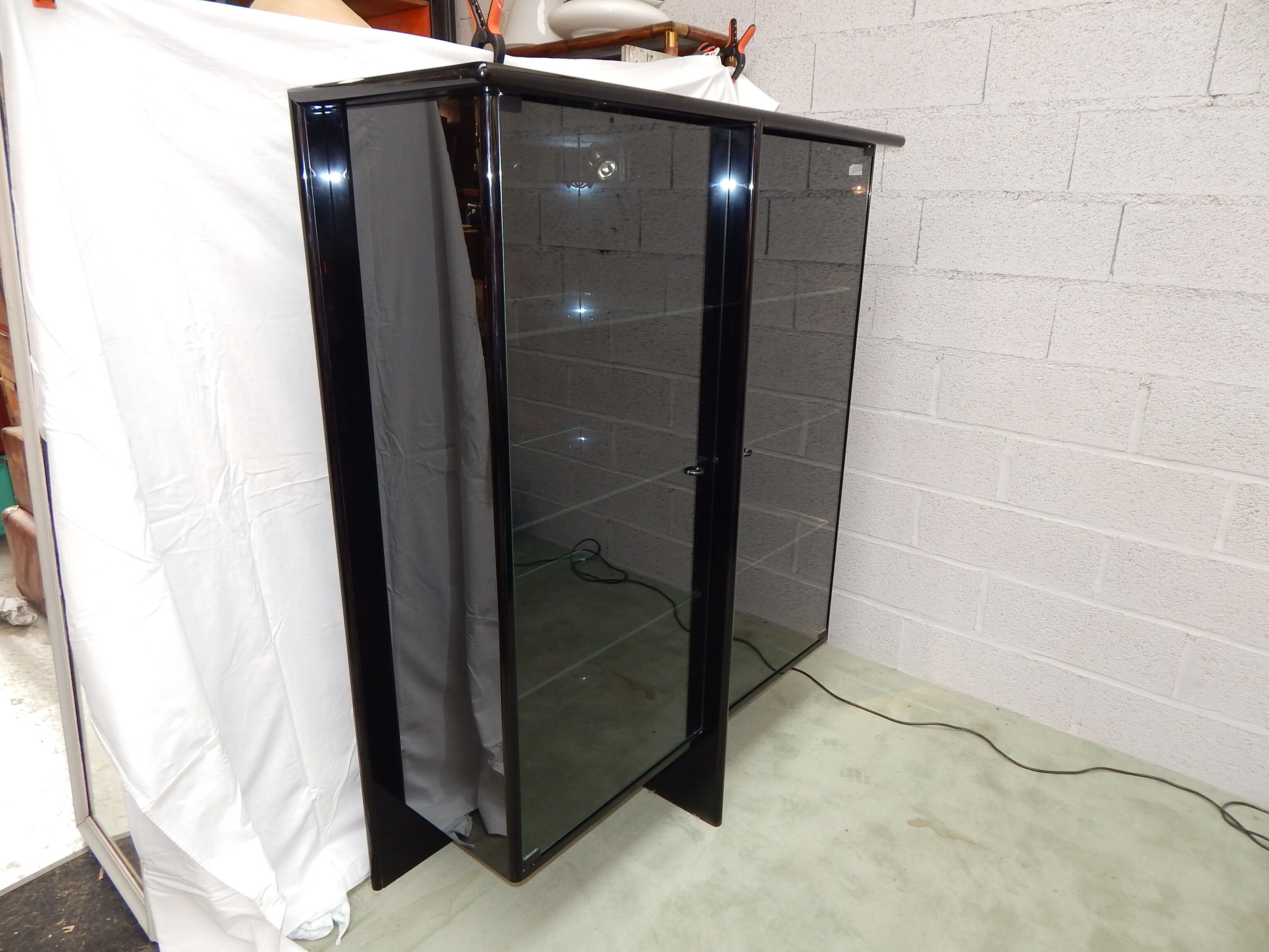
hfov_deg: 76.4
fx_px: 807
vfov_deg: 61.1
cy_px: 476
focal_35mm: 22
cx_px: 634
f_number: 3
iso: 140
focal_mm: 4
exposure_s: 1/30
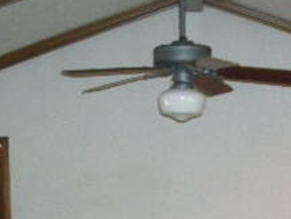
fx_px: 917
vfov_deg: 12.9
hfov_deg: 17.8
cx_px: 245
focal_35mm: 109
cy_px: 324
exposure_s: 1/60
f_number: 2.8
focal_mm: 5.7
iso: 433
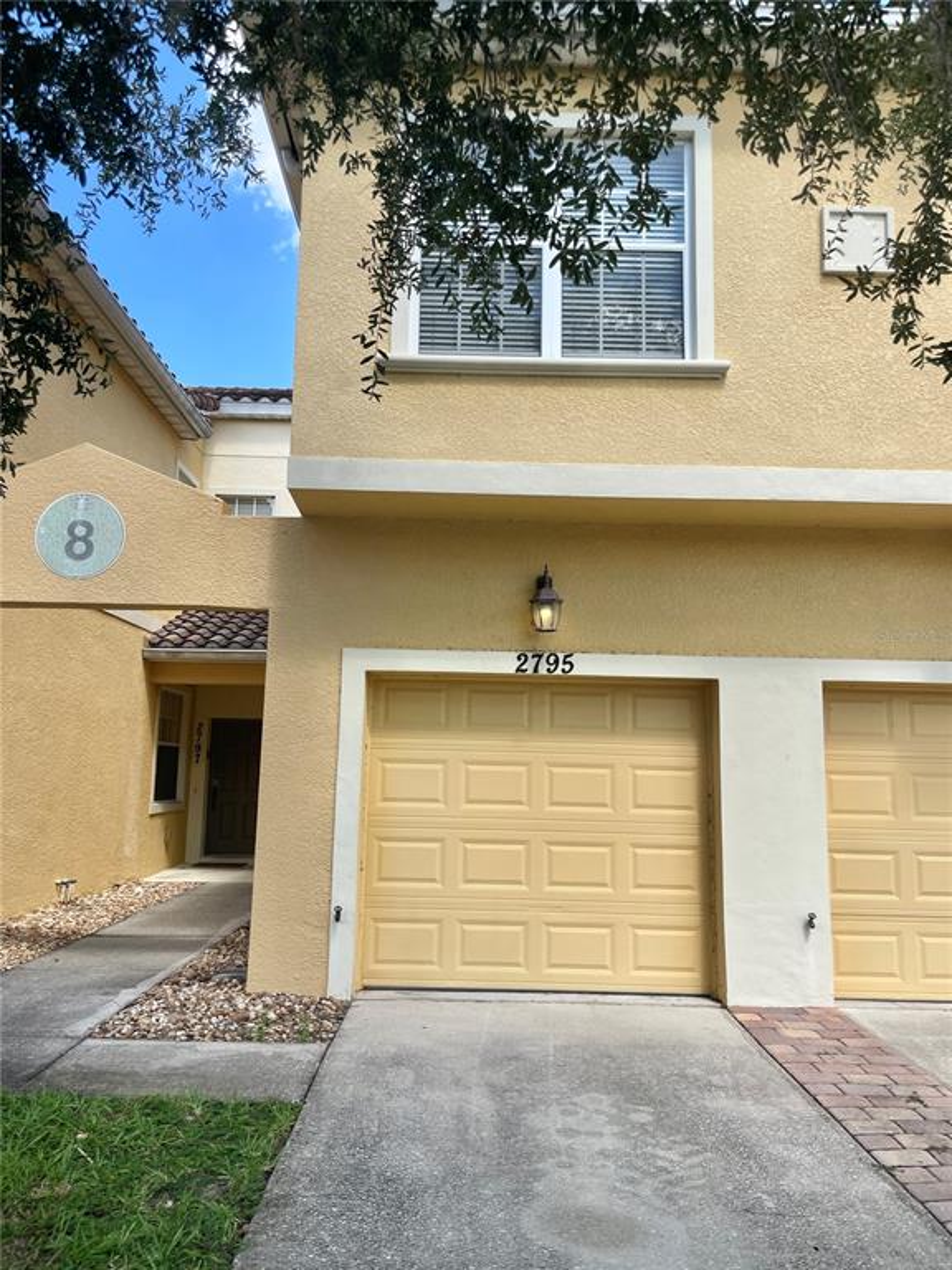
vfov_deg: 67.3
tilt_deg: +8.1
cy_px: 635
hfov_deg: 53.1
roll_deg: -1.3
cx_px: 476
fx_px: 953
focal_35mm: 26
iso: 32
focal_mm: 4.2
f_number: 1.6
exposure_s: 1/1531
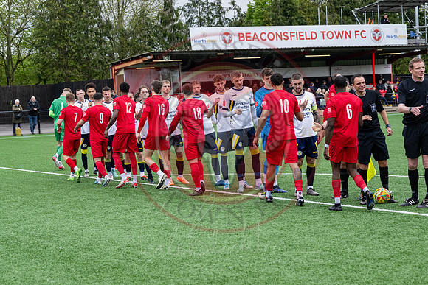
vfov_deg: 15.3
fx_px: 1064
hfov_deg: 22.7
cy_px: 142
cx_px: 205
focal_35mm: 89
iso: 500
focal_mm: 86
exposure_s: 1/1250
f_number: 5
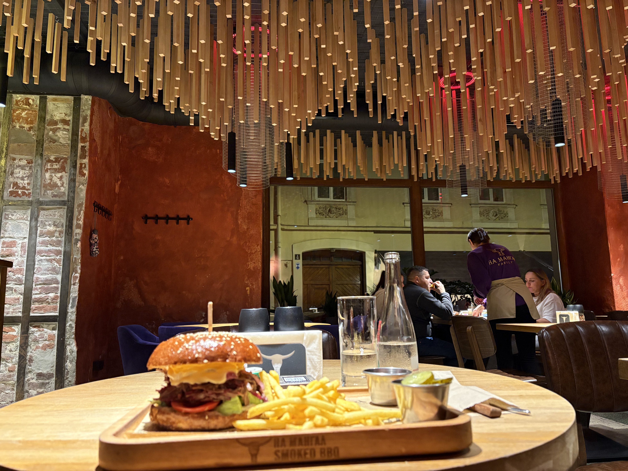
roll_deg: +1.3
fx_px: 472
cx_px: 314
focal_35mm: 26
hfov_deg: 67.3
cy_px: 236
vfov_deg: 53.1
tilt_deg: +8.7
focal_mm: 5.96
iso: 500
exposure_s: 1/57
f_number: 1.6
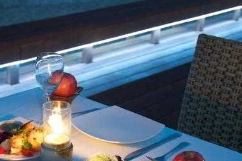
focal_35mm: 91
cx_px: 77
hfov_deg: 22.3
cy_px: 78
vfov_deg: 15.0
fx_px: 611
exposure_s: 1/1.6
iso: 400
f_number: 3.8
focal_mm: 29
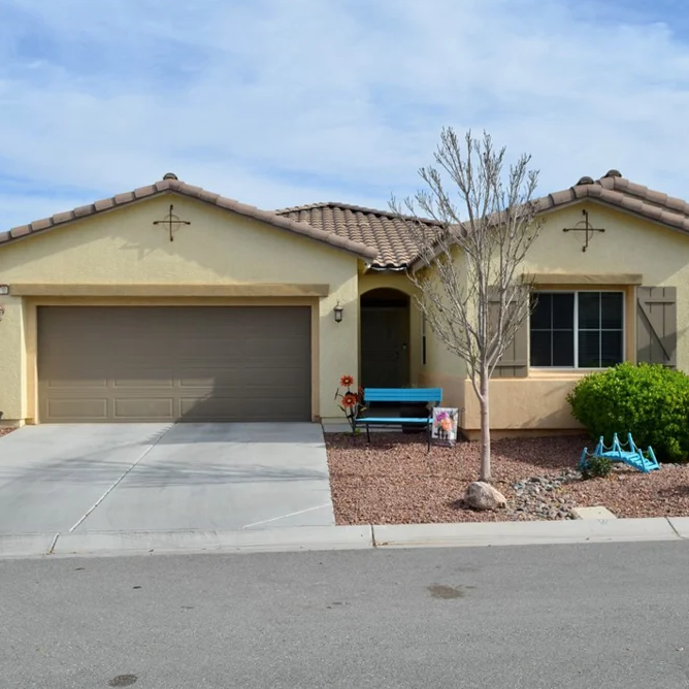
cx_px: 382
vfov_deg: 42.8
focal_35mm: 39
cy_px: 344
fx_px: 878
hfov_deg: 42.8
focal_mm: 20
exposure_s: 1/250
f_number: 8
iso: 100
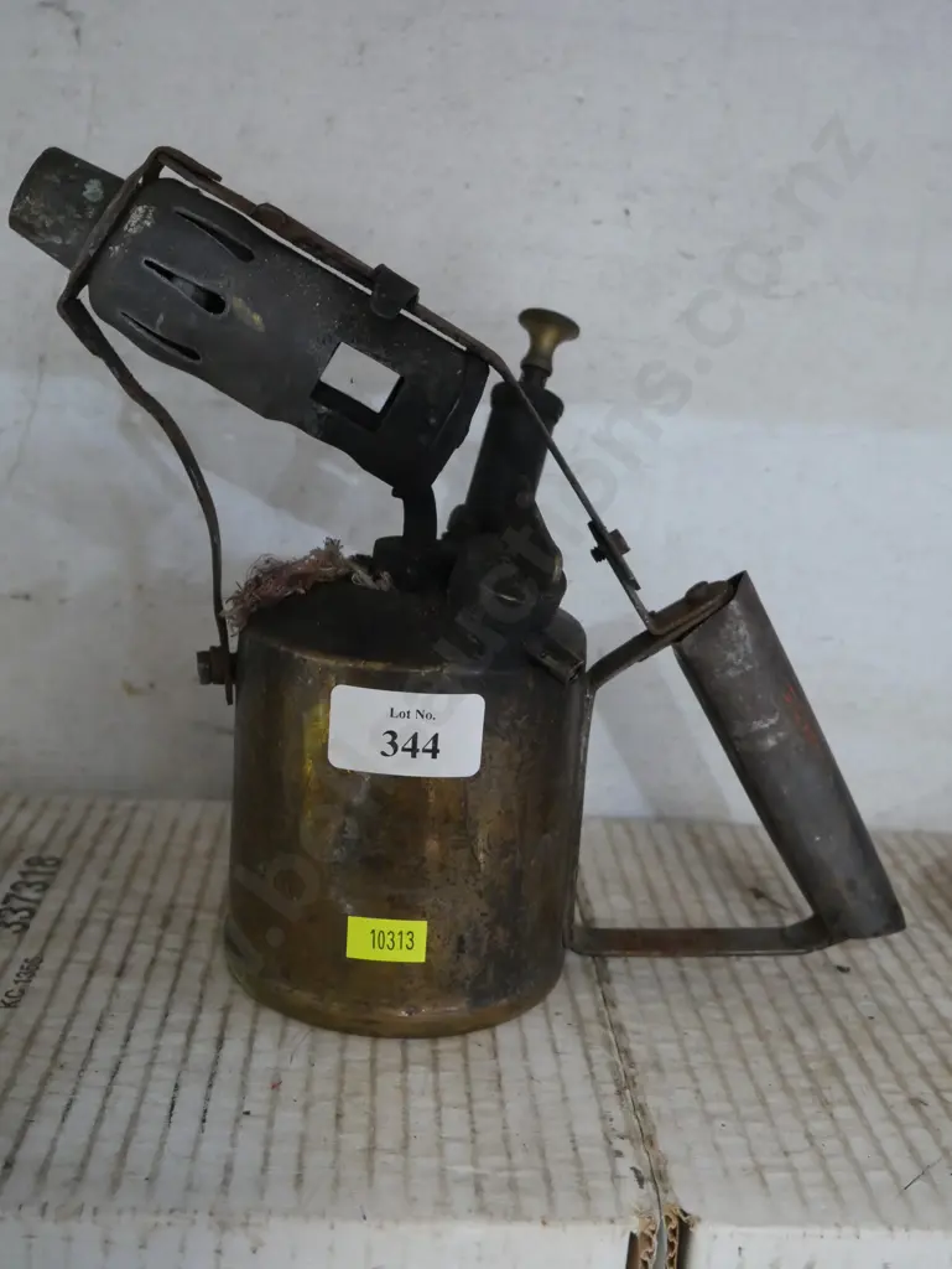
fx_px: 1466
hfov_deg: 36.0
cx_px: 476
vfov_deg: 46.8
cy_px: 634
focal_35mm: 40
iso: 3200
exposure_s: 1/60
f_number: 4.4
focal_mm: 20
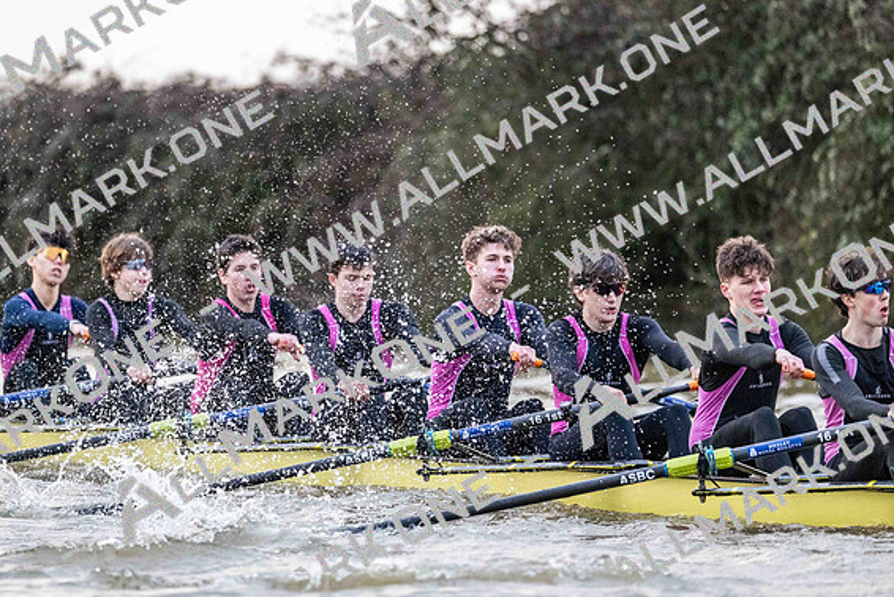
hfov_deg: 5.0
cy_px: 301
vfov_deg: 3.4
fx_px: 10186
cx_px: 439
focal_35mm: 410
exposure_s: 1/1600
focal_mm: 400
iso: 10000
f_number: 4.5
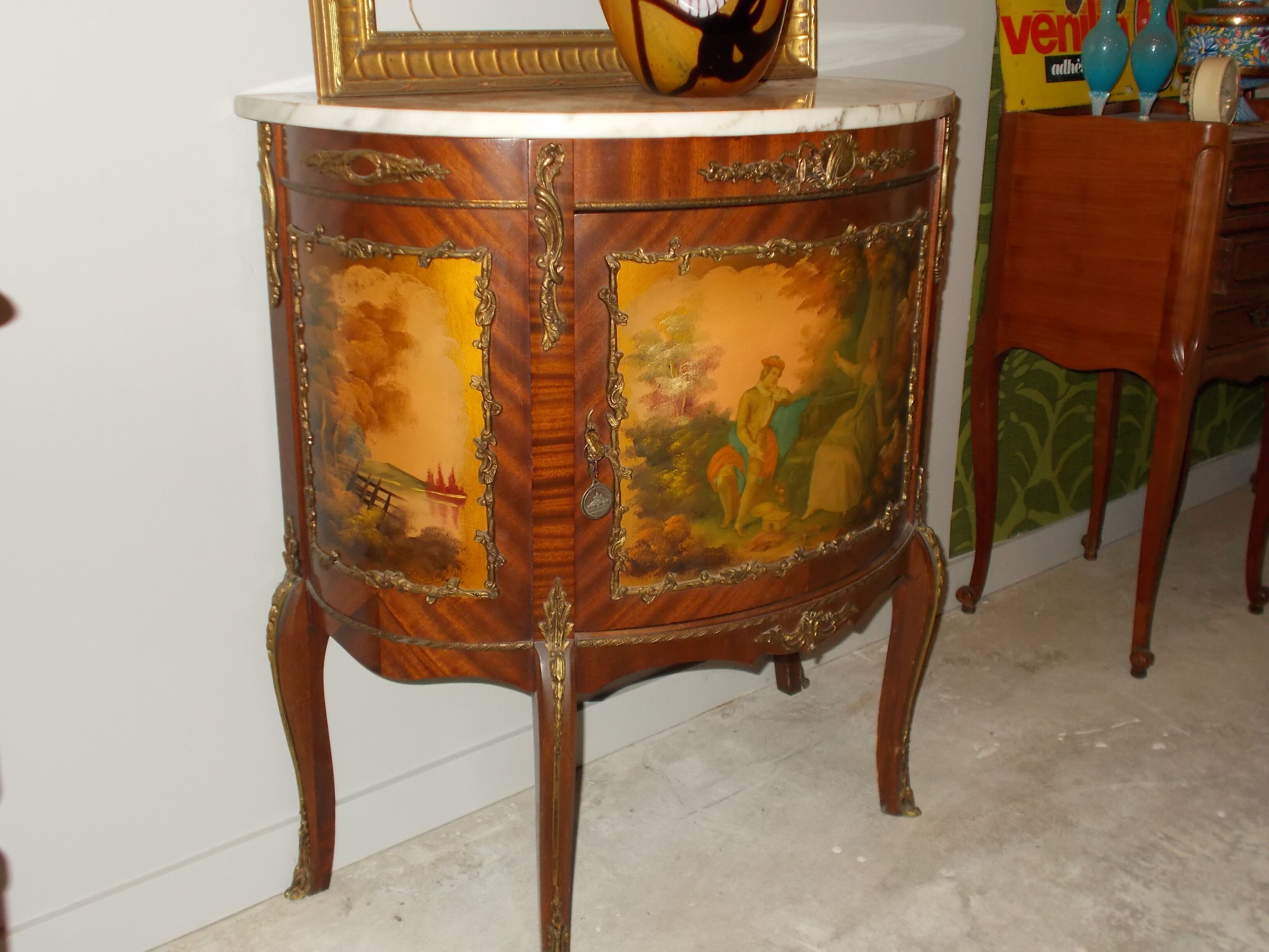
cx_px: 634
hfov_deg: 47.9
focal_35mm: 39
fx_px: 1430
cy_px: 476
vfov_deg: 36.8
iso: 200
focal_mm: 6.9
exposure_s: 1/30
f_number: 3.9
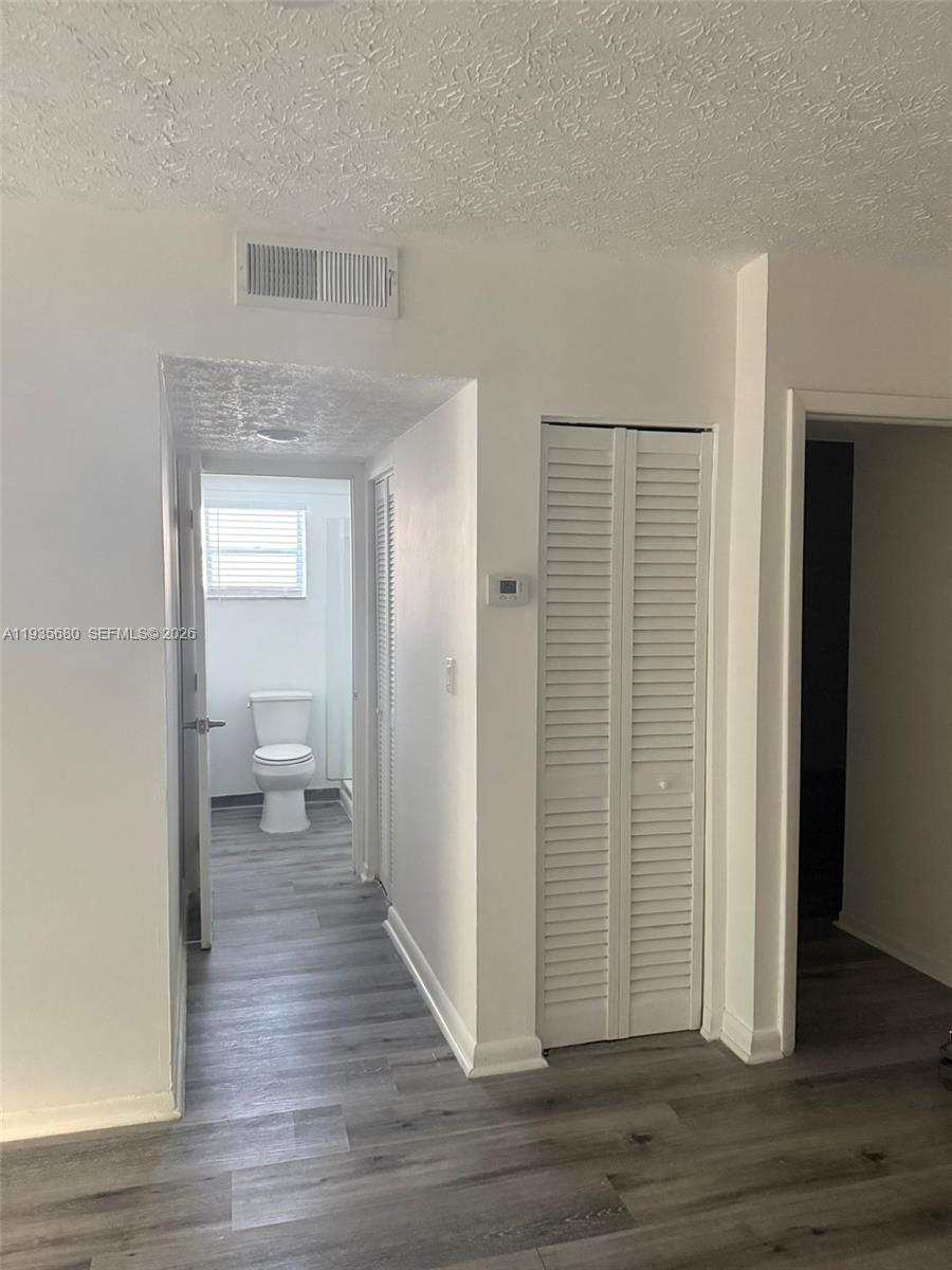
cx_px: 476
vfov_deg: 71.6
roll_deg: -0.6
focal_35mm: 24
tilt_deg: -2.4
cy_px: 635
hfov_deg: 56.8
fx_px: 880
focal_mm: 6.76
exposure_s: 1/60
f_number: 1.78
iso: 800
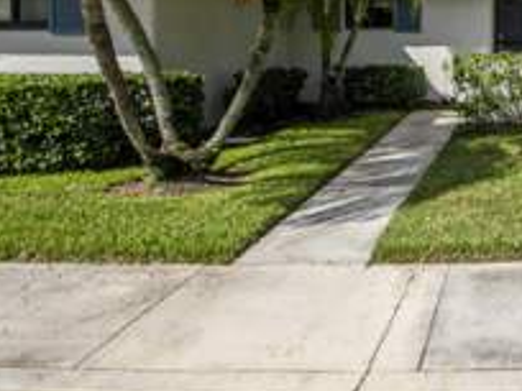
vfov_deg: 38.7
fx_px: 513
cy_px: 33
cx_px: 512
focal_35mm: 34
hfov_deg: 46.1
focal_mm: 10
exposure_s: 1/800
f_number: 8
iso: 100
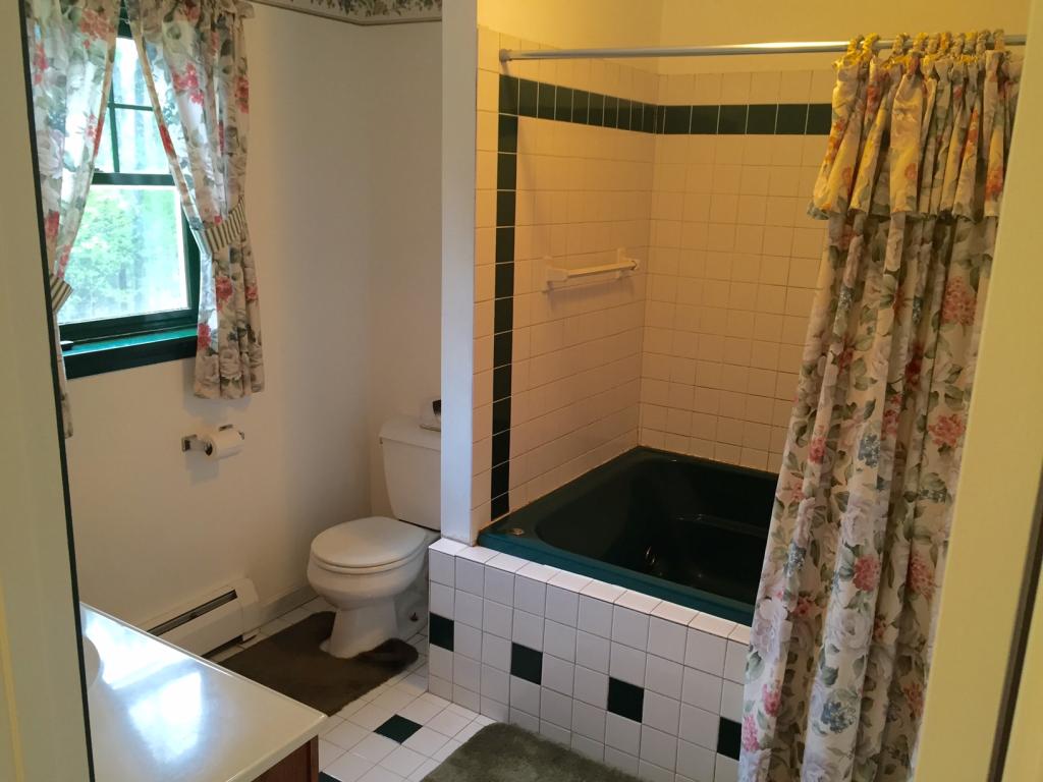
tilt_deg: -13.9
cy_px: 391
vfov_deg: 48.2
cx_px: 522
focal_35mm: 29
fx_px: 874
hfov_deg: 61.7
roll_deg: -2.2
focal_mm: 4.15
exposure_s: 1/30
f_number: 2.2
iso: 64
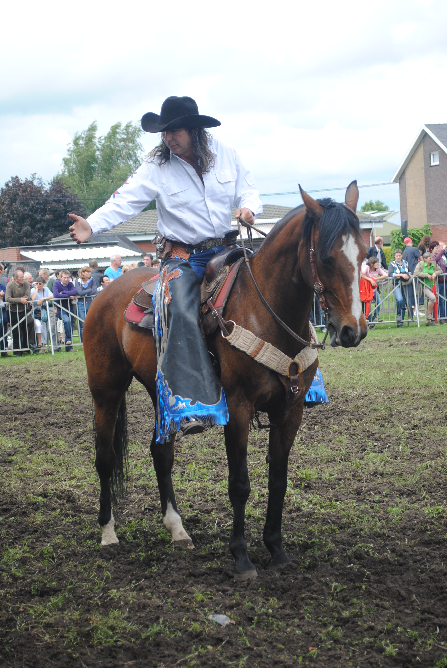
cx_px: 224
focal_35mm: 82
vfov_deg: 24.6
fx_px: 1532
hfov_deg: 16.6
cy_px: 334
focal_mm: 55
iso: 100
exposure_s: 1/160
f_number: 6.3
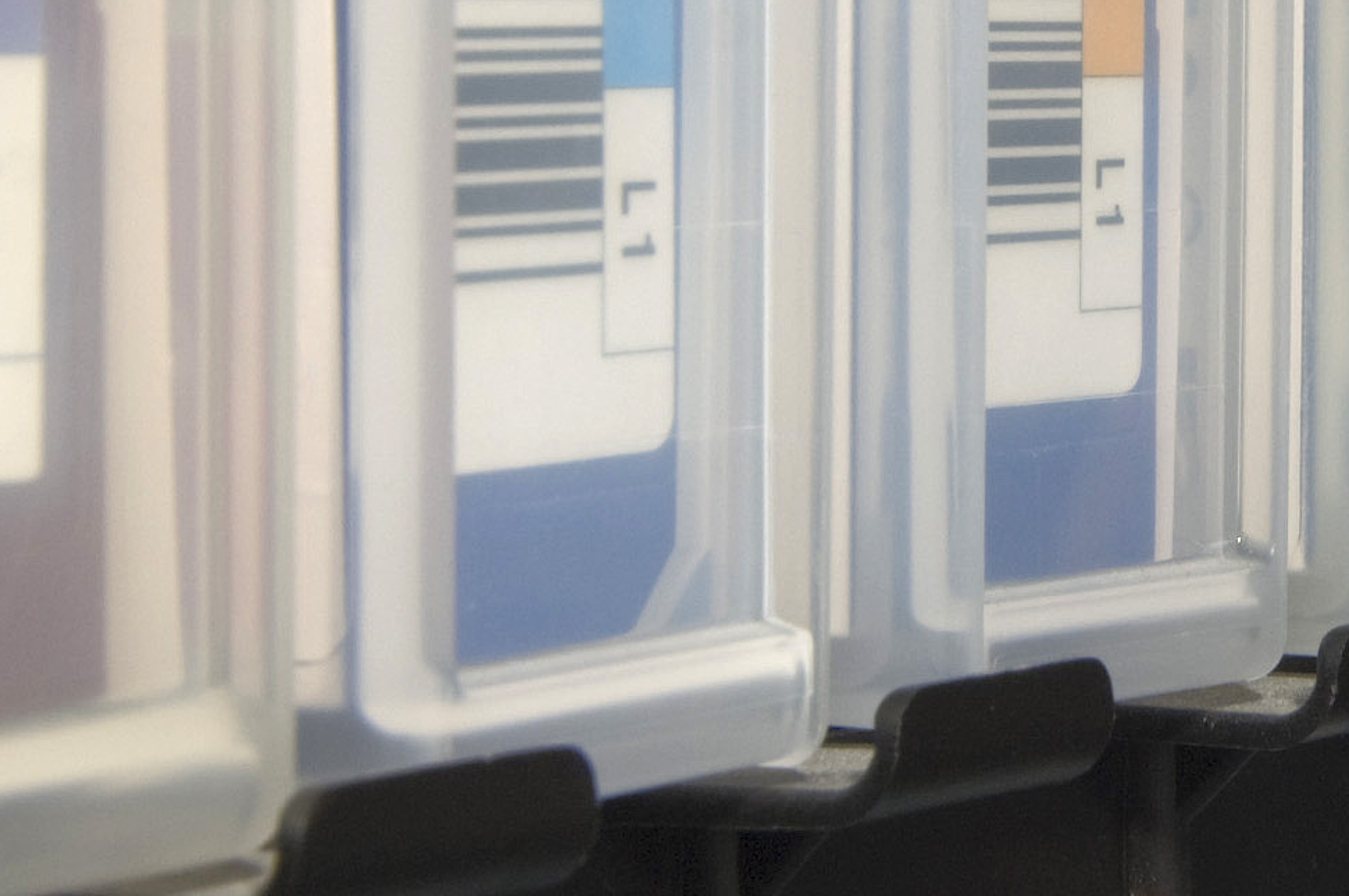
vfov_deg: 8.6
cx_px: 1206
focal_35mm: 159
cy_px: 129
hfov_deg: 12.8
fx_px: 5951
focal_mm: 24
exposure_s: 1/60
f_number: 11
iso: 160
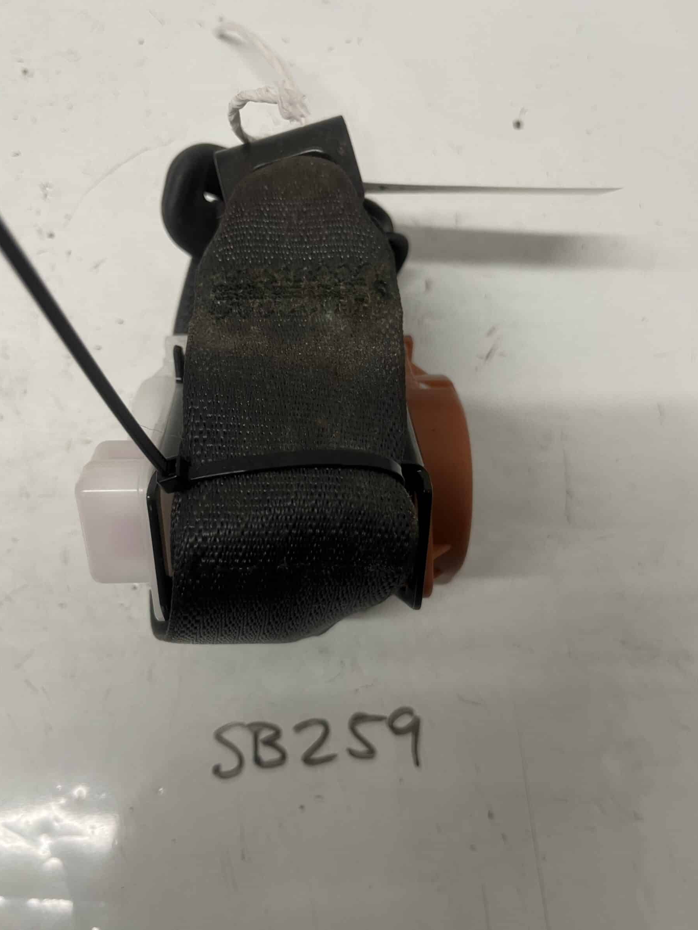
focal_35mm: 28
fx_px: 753
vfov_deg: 63.4
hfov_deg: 49.7
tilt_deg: -73.8
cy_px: 488
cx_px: 334
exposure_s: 1/50
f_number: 1.6
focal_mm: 5.1
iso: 100
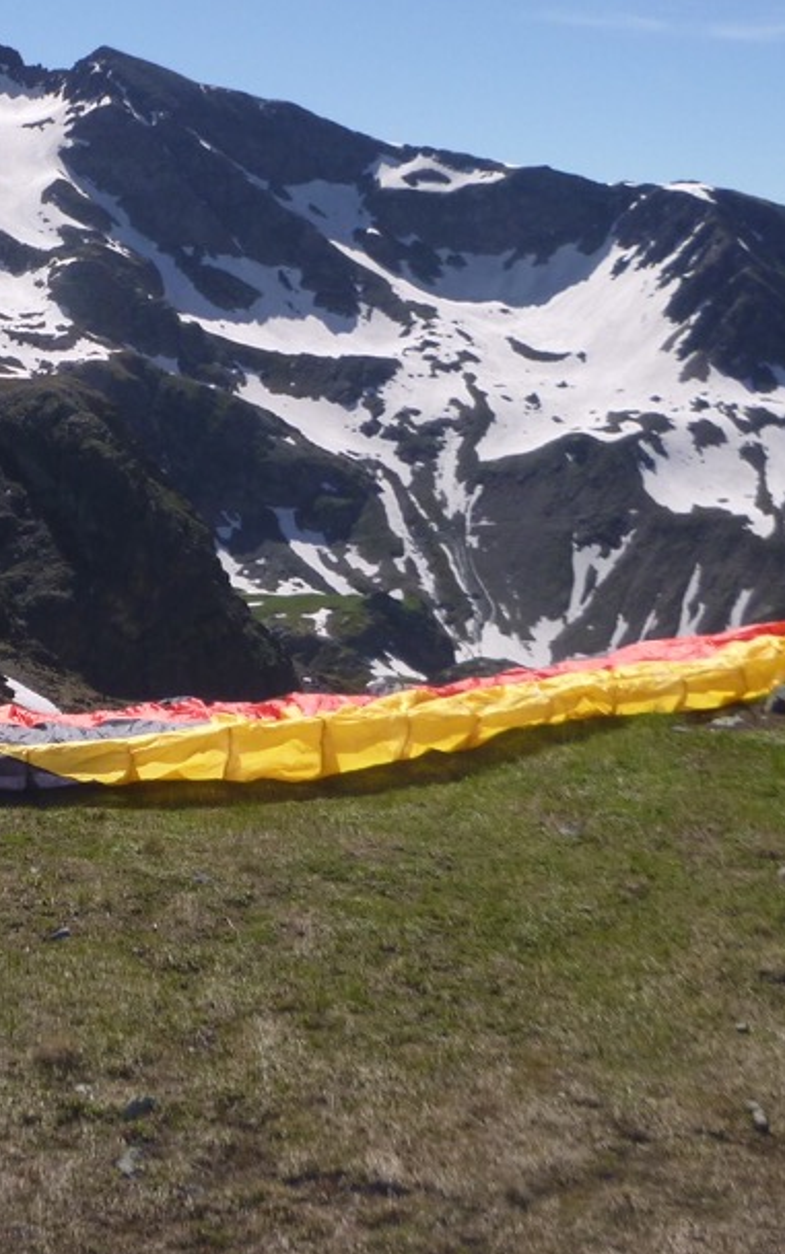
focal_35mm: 58
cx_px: -32
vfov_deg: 34.3
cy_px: 299
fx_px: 1984
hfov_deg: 21.5
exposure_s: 1/800
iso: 100
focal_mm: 4.5
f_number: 3.9
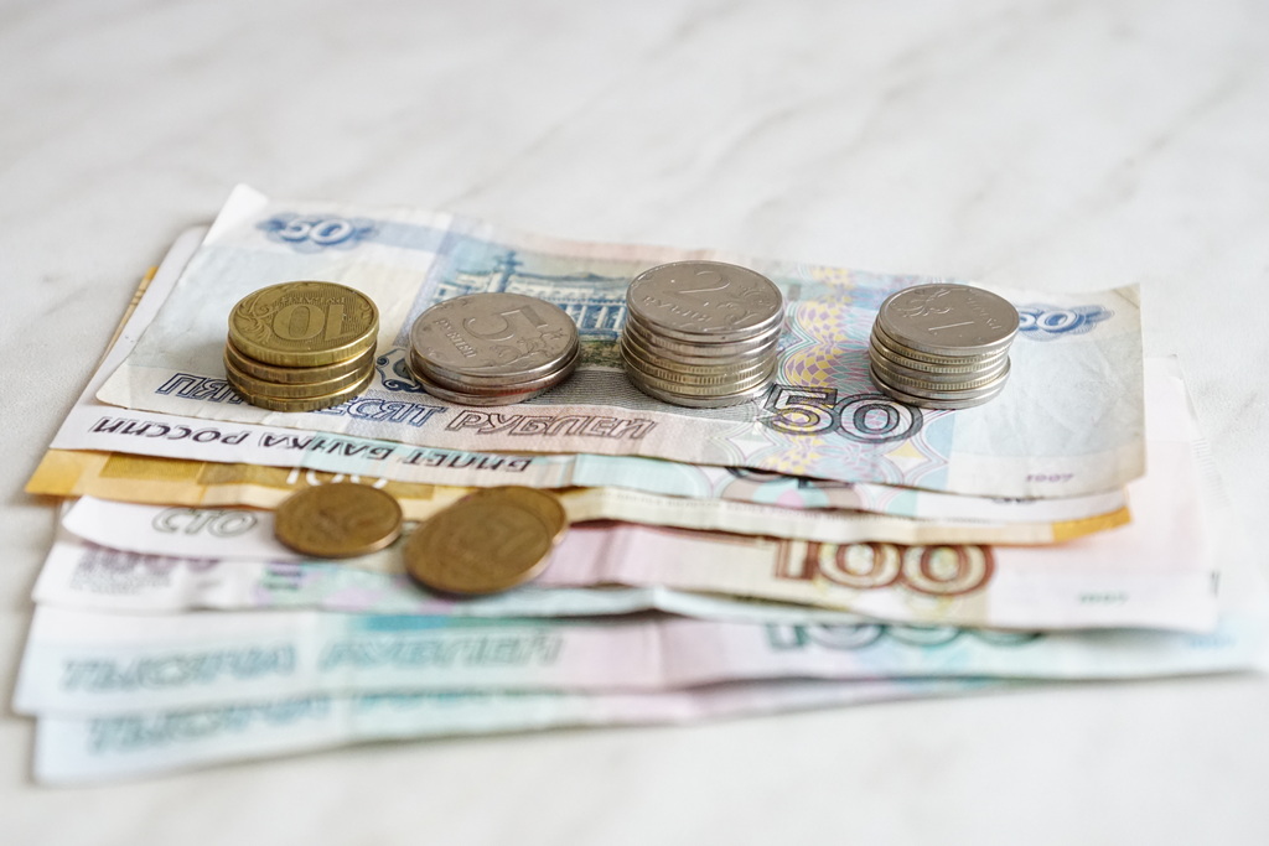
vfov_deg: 22.6
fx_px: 2115
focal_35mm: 60
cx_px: 634
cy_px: 423
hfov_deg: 33.4
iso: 2000
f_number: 4
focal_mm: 40
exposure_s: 1/160
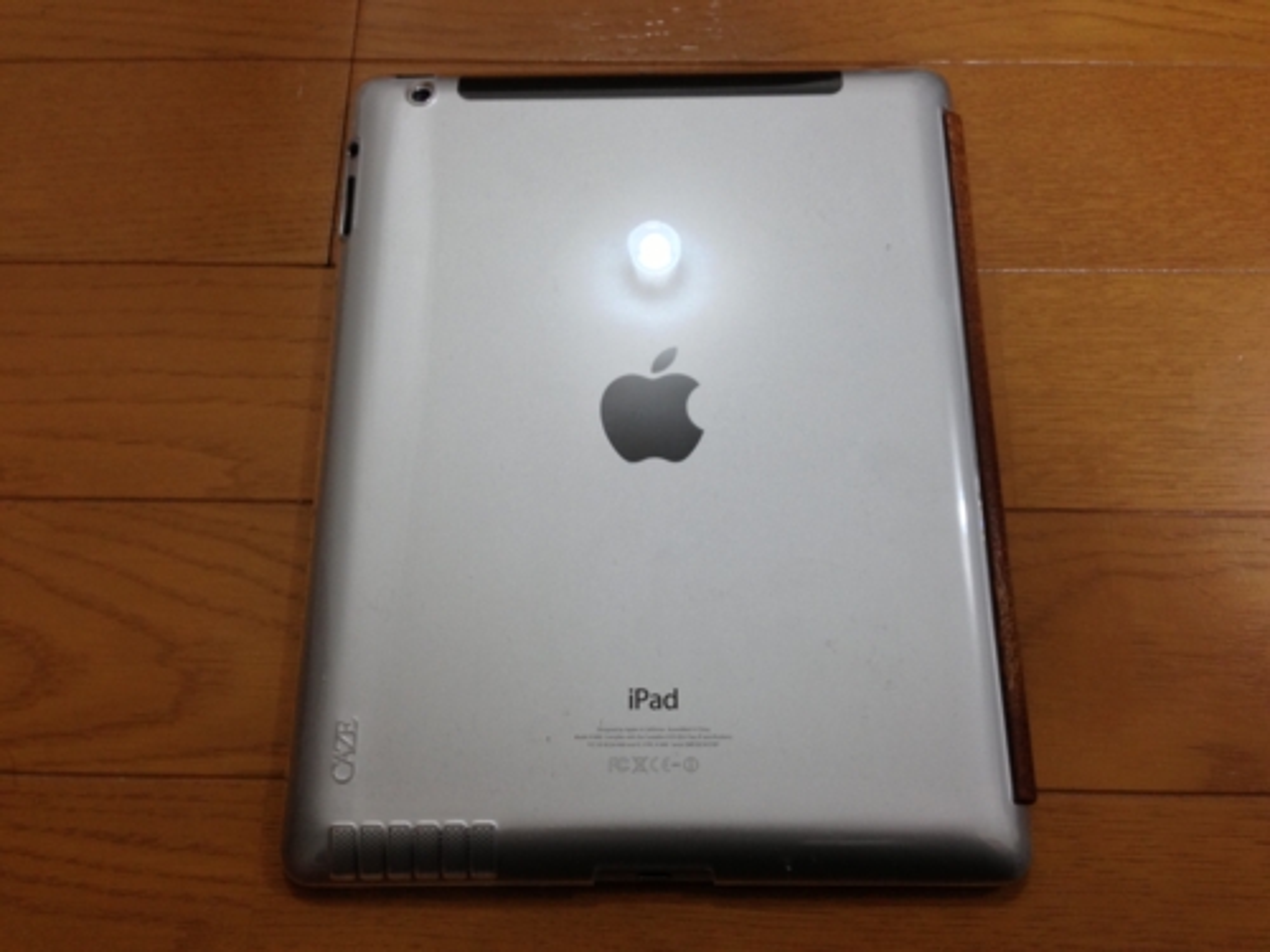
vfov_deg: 42.9
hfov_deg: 55.4
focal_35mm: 33
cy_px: 476
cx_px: 635
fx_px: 1211
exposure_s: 1/20
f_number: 2.4
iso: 160
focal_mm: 4.13
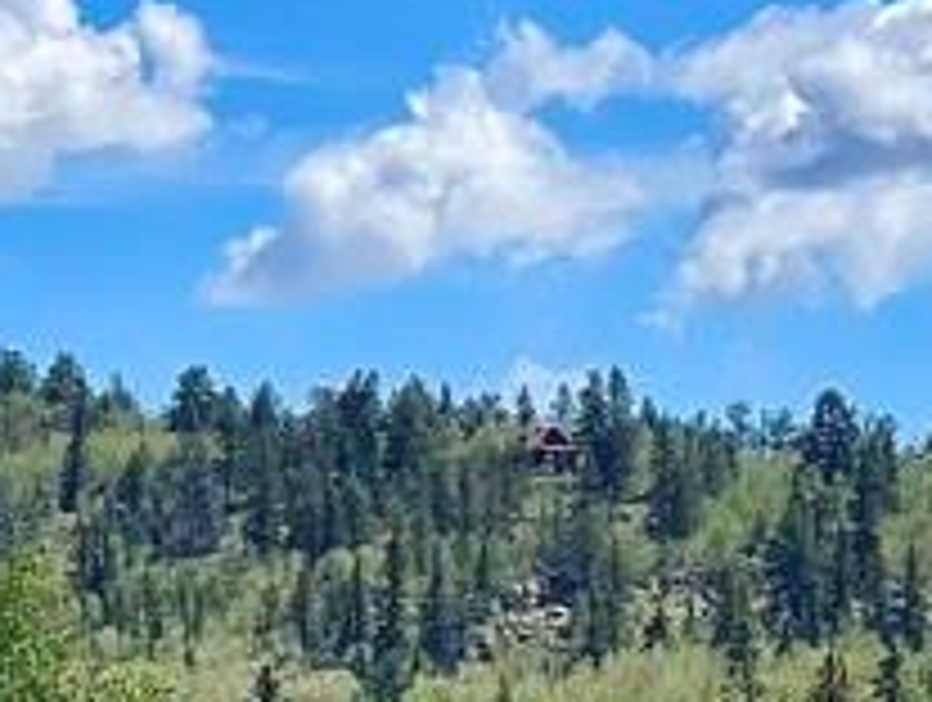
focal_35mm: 316
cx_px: 176
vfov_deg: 4.7
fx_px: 8523
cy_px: 904
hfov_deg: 6.3
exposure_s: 1/1980
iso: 32
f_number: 2.2
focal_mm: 7.5
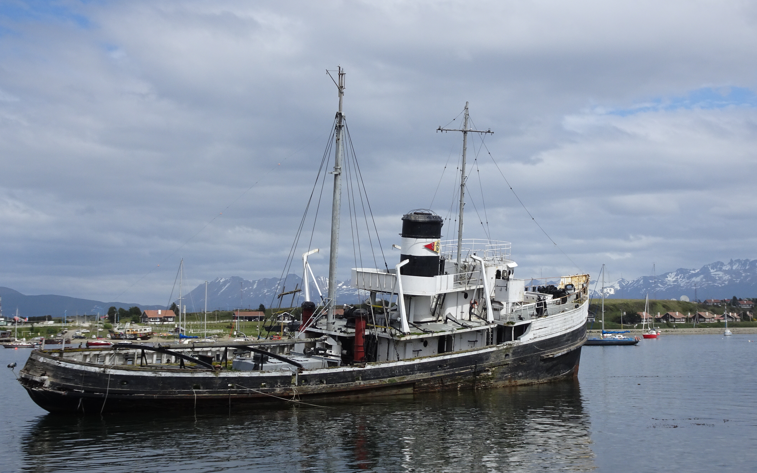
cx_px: 424
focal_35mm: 61
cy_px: 204
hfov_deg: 33.4
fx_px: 1259
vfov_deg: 21.3
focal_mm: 8.51
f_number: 4.5
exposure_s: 1/1250
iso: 80
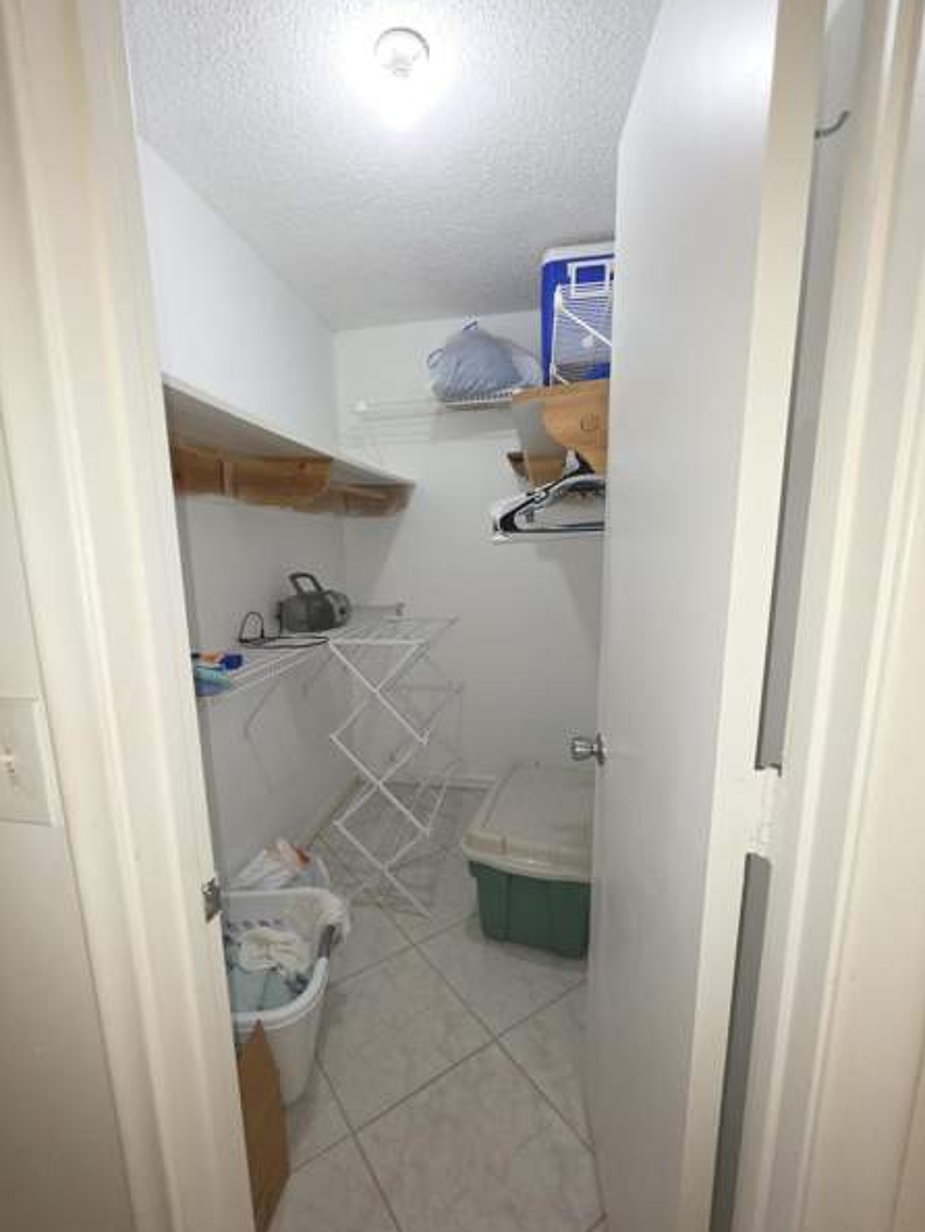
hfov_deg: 85.6
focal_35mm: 14
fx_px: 498
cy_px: 645
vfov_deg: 102.0
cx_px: 429
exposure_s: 1/60
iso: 125
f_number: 1.9
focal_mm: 2.2
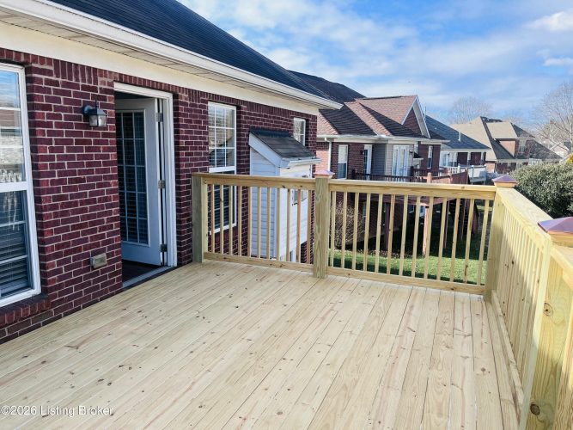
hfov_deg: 67.3
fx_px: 430
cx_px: 286
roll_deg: -1.6
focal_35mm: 26
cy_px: 215
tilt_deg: -10.4
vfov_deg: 53.0
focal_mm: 5.1
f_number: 1.6
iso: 50
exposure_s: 1/1309
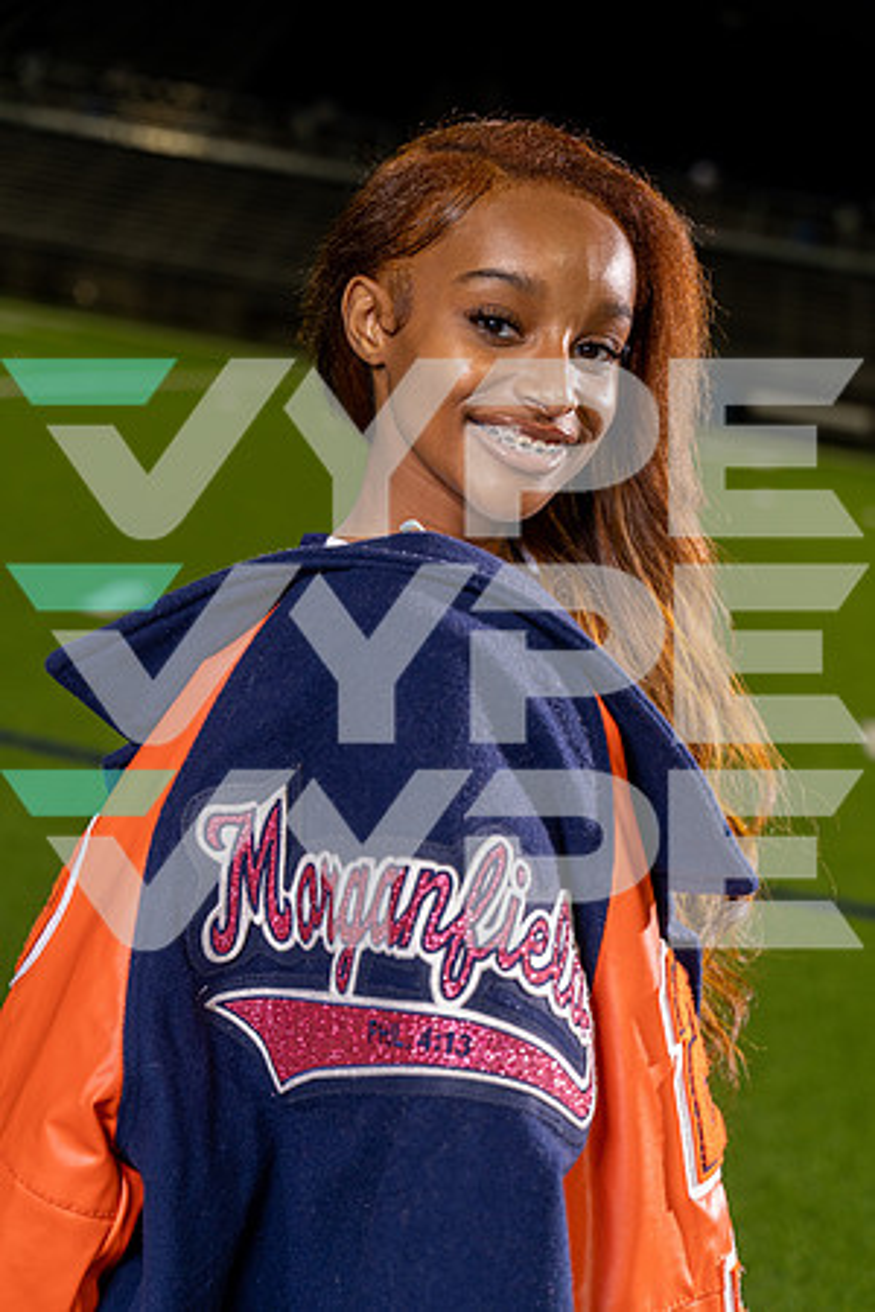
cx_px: 438
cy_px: 656
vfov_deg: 28.8
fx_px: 2552
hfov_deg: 19.5
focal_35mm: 70
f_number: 4.5
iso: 640
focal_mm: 70
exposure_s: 1/250
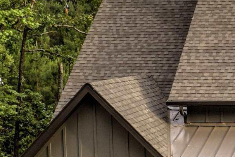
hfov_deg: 12.5
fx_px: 927
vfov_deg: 9.6
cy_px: 131
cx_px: 492
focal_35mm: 142
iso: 100
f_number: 5.6
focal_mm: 10.3
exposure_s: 1/60
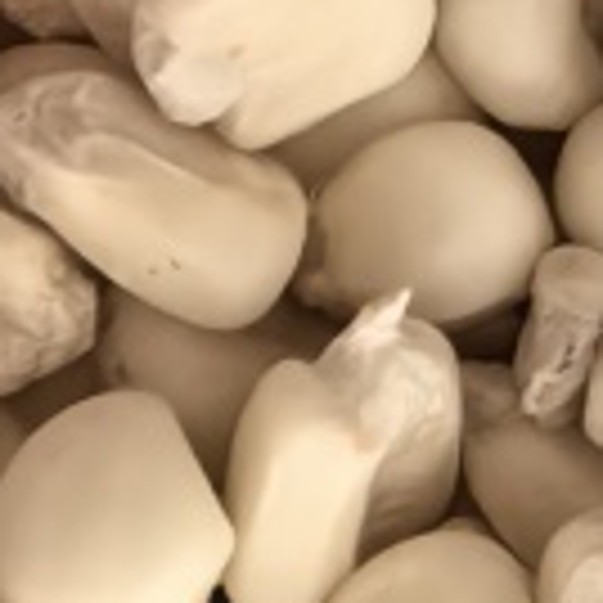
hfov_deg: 11.6
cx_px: 972
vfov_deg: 12.2
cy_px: 544
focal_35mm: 142
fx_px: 2799
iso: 640
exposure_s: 1/33.3
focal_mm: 1.95
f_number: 2.2
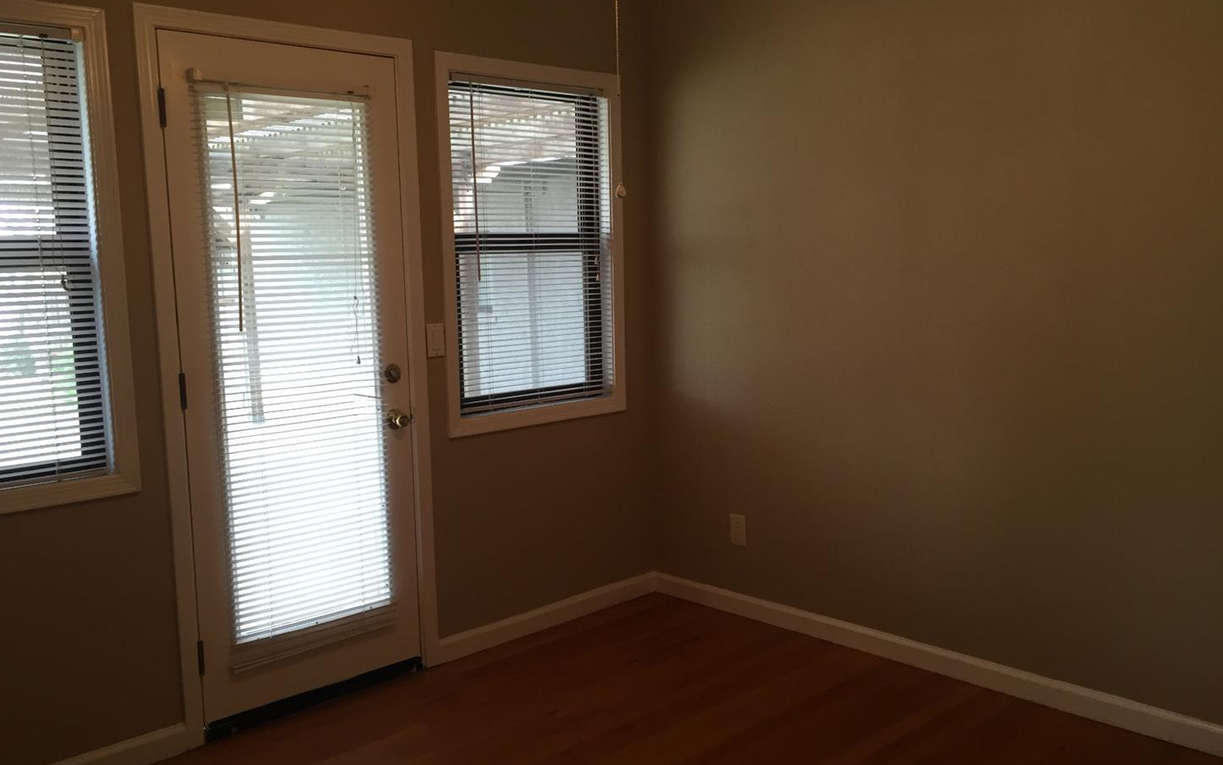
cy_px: 390
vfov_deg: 39.4
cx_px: 595
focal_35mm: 32
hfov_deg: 59.6
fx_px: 1067
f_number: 2.2
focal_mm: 4.15
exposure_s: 1/33
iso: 80
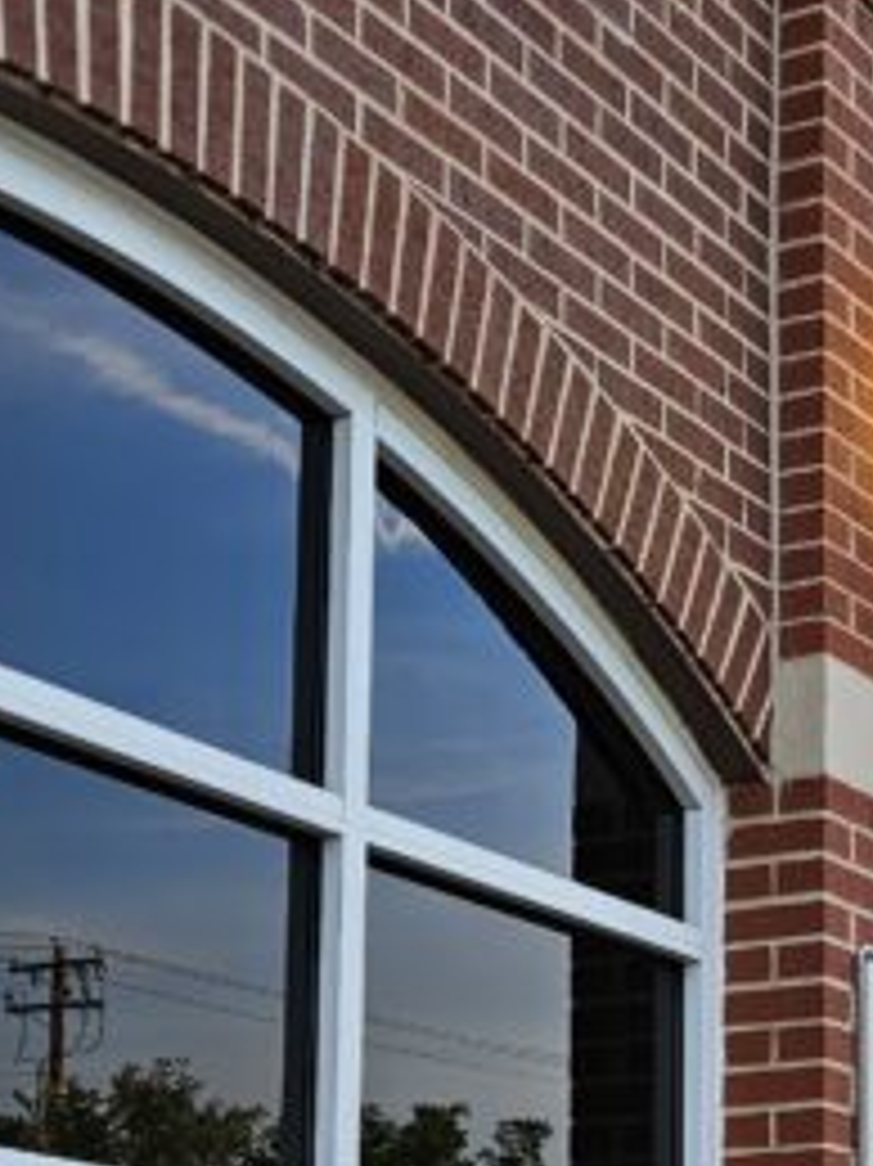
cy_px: 1094
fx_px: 3062
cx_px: 878
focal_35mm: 91
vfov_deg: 21.0
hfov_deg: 15.9
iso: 25
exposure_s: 1/203
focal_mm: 5.4
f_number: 1.8
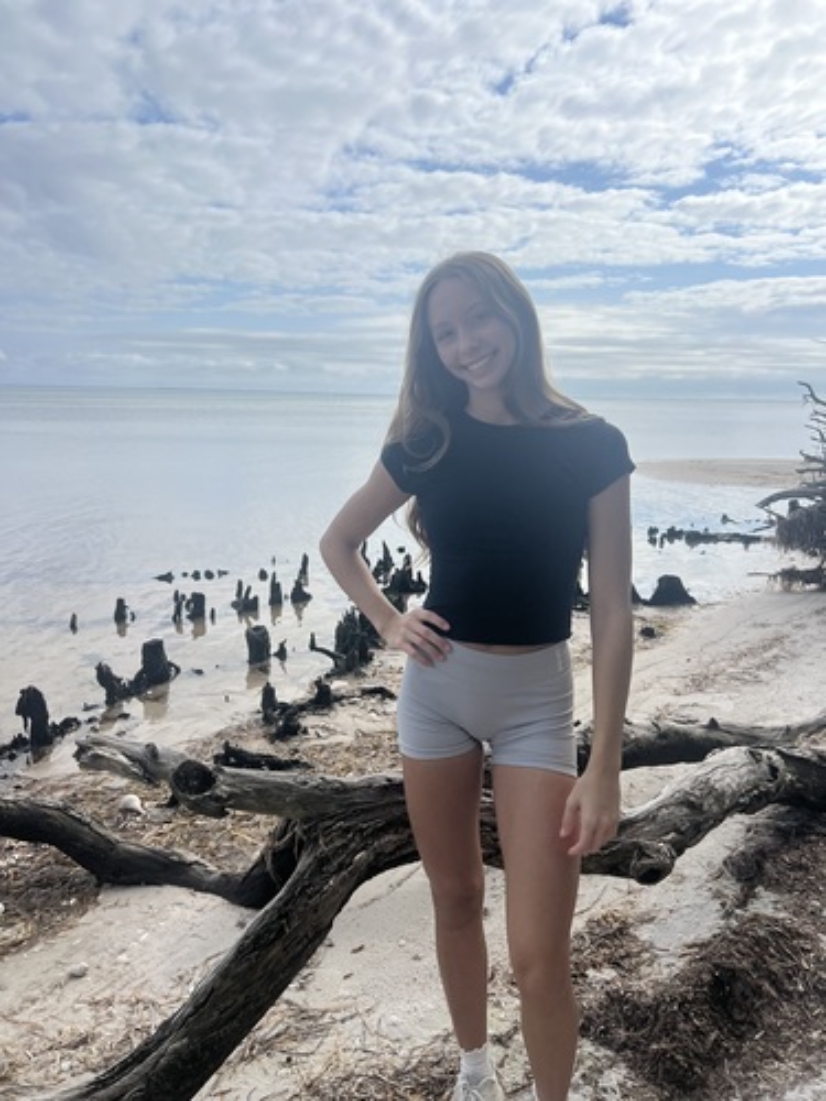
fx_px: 827
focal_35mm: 26
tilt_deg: -11.0
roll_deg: -0.2
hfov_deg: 53.1
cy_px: 550
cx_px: 413
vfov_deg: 67.3
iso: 50
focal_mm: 5.7
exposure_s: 1/7463
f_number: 1.5
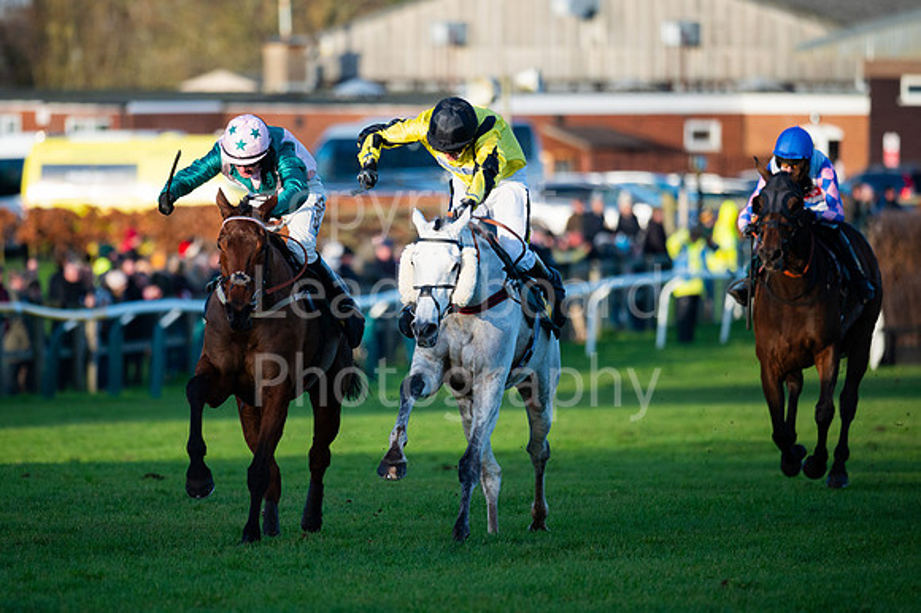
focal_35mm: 476
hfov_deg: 4.3
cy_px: 291
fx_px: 12158
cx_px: 420
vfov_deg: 2.9
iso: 800
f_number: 4.5
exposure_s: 1/3200
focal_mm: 400
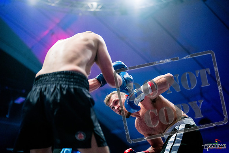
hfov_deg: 39.6
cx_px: 114
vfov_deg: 27.0
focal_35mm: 50
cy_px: 76
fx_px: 318
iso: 6400
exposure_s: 1/1600
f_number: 1.4
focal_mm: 50
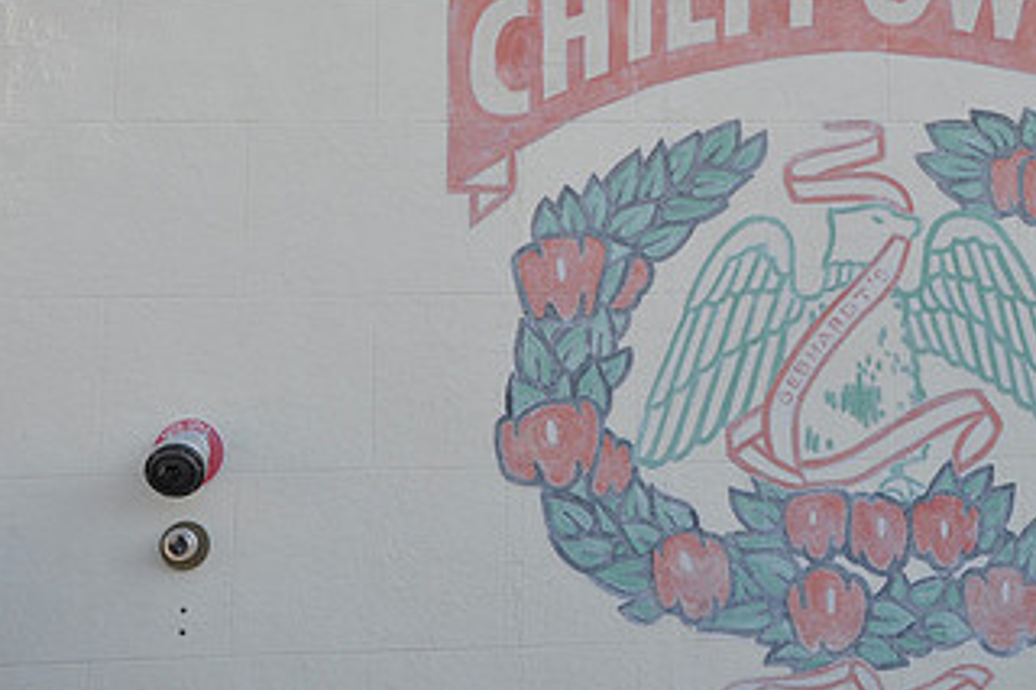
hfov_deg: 29.1
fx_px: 1953
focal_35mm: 68
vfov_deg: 19.8
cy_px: 118
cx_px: 809
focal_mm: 25
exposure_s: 1/50
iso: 200
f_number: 7.1
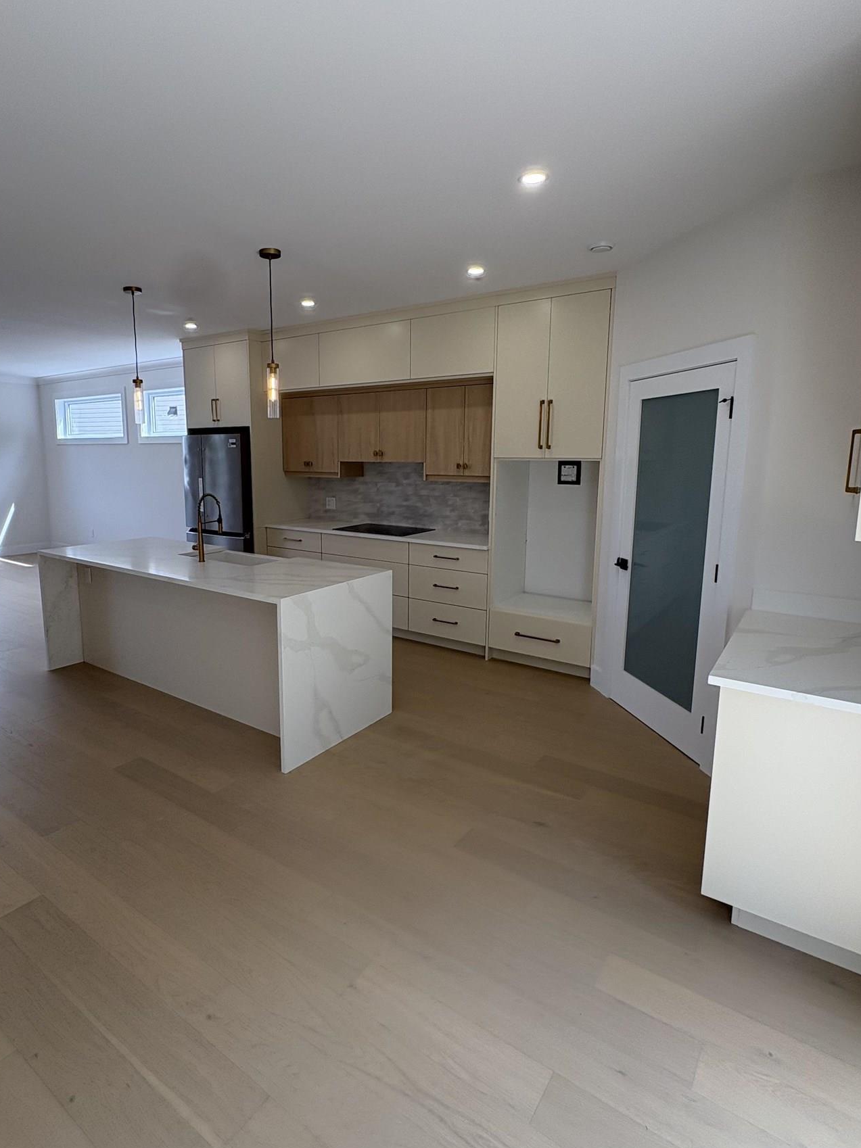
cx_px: 369
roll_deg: +0.5
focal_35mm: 19
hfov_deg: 68.3
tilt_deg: -8.2
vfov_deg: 84.6
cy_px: 551
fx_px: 630
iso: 64
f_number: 2.2
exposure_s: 1/181
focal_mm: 2.22
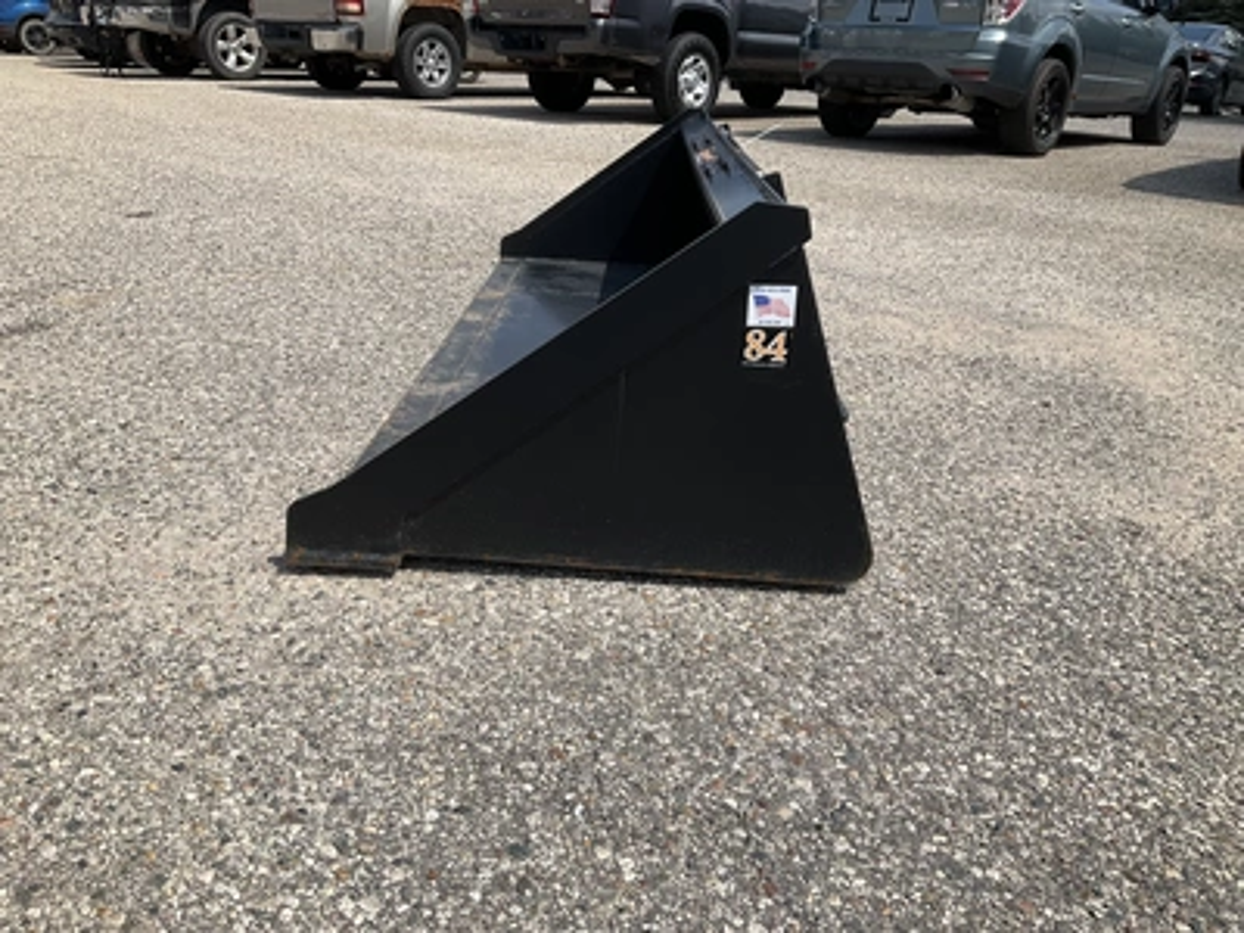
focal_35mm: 29
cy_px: 466
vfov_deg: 48.2
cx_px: 622
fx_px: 1042
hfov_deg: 61.7
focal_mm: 3
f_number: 1.8
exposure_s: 1/2320
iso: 25
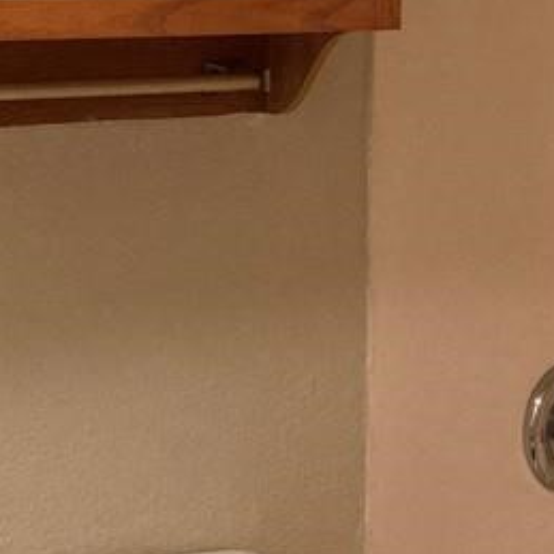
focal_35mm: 98
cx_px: 98
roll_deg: -0.4
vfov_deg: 17.7
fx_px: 1774
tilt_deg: -6.2
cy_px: 186
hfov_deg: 17.6
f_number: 1.8
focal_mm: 3.99
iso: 400
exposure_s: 1/40
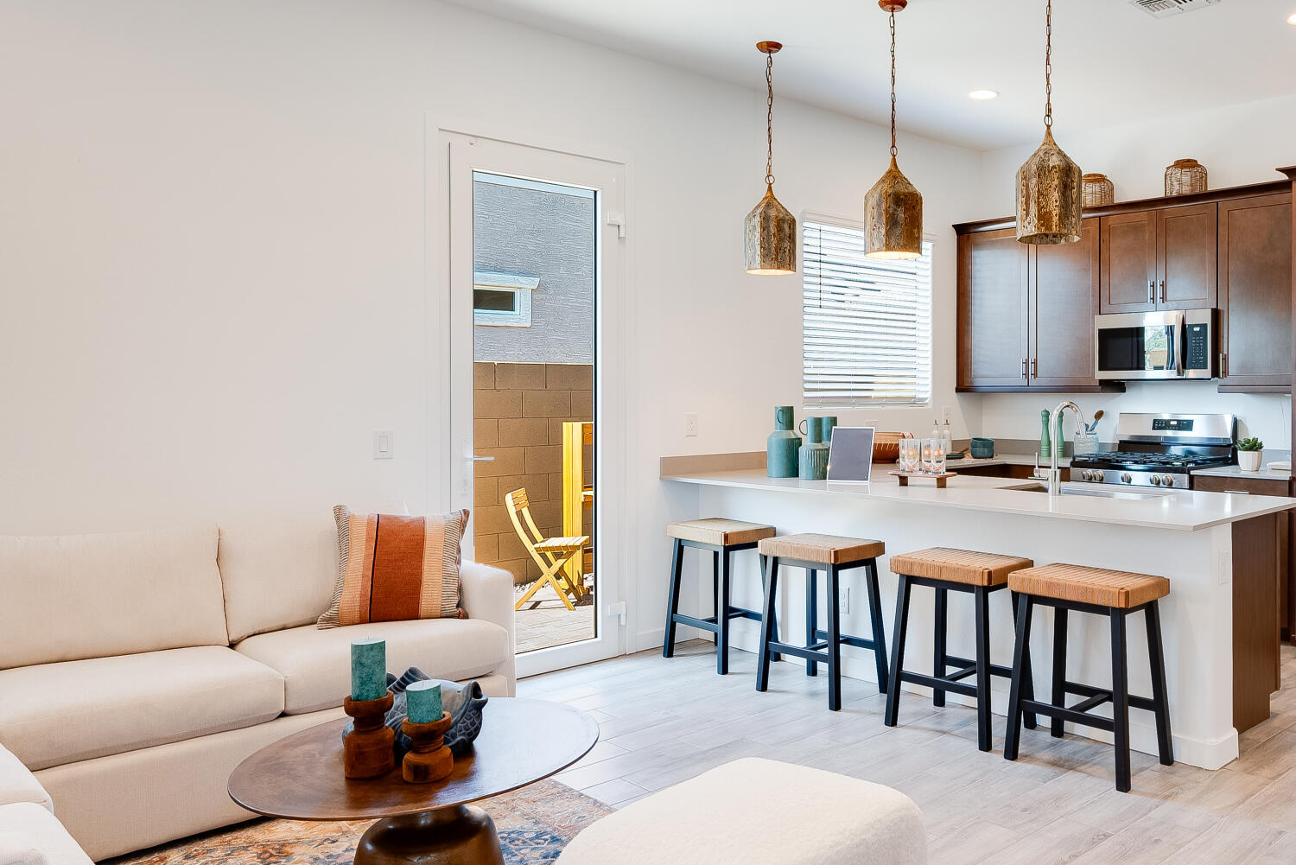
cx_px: 874
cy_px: 364
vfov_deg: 46.3
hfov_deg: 63.6
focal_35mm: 28
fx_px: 1008
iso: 160
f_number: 7.1
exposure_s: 1/50
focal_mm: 14
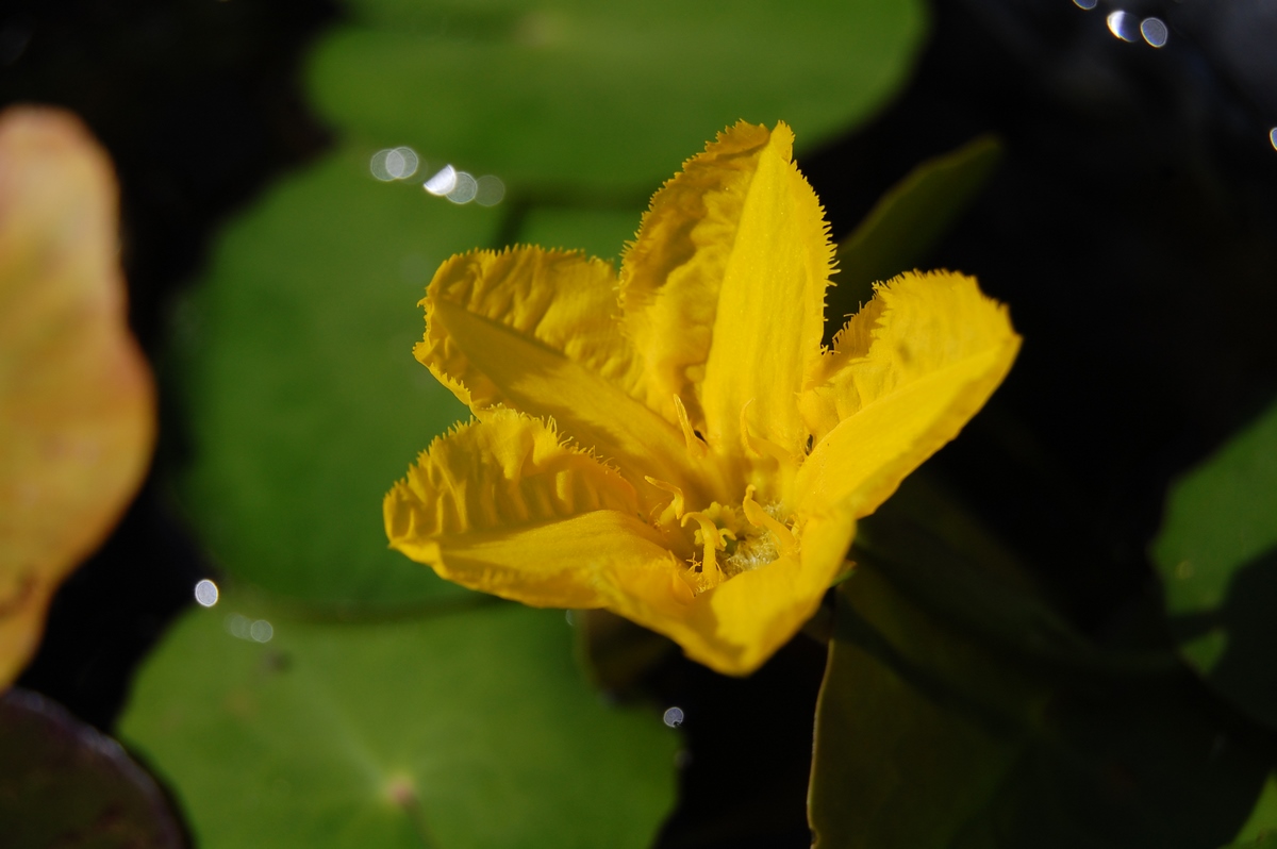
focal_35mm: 82
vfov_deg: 16.5
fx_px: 2924
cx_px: 638
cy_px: 424
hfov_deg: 24.6
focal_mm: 55
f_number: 8
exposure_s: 1/1000
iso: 200
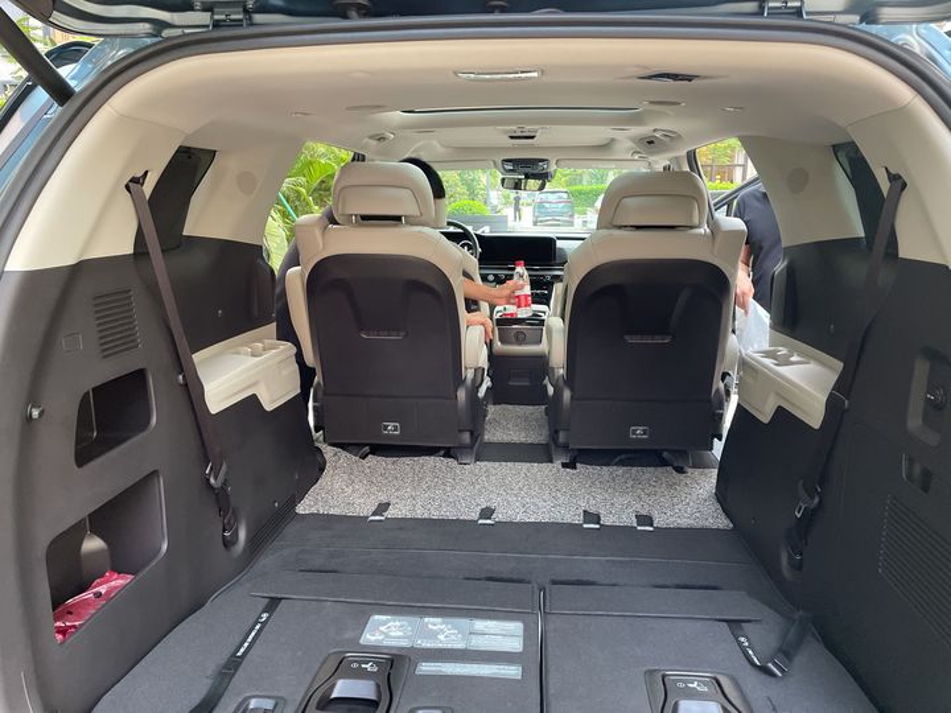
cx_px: 476
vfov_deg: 53.1
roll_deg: -1.0
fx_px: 714
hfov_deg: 67.3
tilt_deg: -10.8
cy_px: 356
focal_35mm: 26
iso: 320
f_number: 1.6
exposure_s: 1/60
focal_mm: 4.2
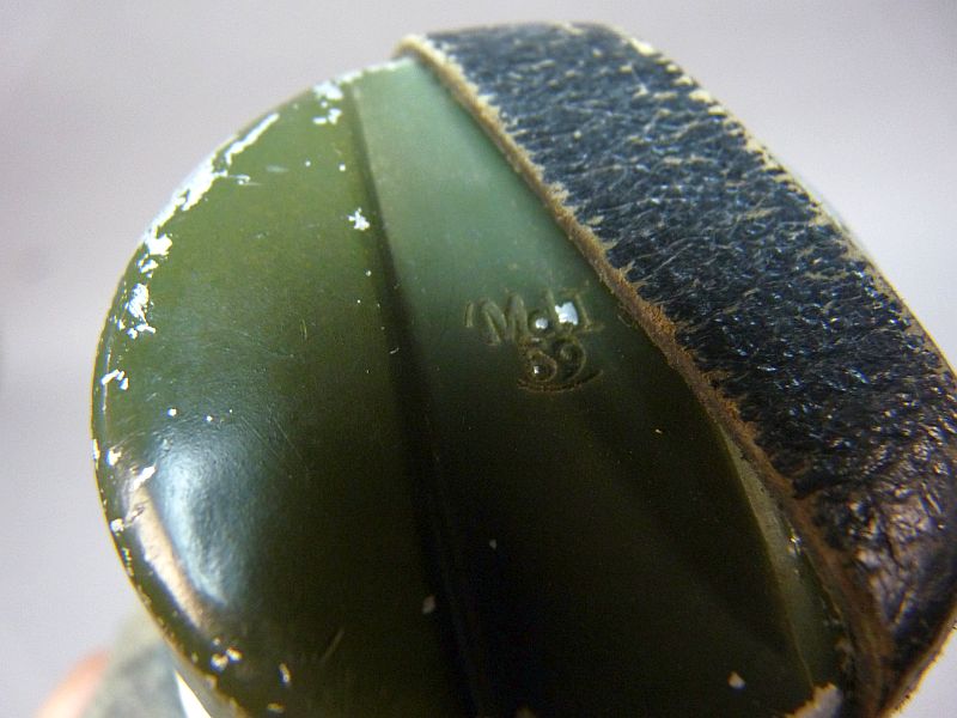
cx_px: 478
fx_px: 746
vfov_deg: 51.4
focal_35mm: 27
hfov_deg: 65.3
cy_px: 359
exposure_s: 1/60
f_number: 2.8
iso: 400
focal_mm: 4.8
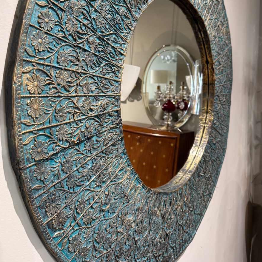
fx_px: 248
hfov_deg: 55.6
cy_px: 98
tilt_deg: +0.5
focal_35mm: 29
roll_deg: -1.5
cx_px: 128
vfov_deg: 55.0
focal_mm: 6.76
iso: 200
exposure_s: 1/100
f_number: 1.78
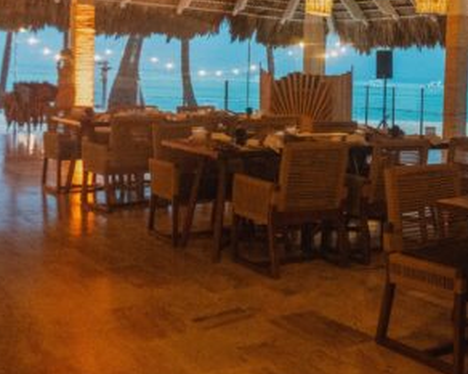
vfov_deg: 26.4
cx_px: 498
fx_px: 790
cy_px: 122
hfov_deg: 30.0
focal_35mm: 57
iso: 6400
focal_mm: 17
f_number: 3.5
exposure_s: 1/60
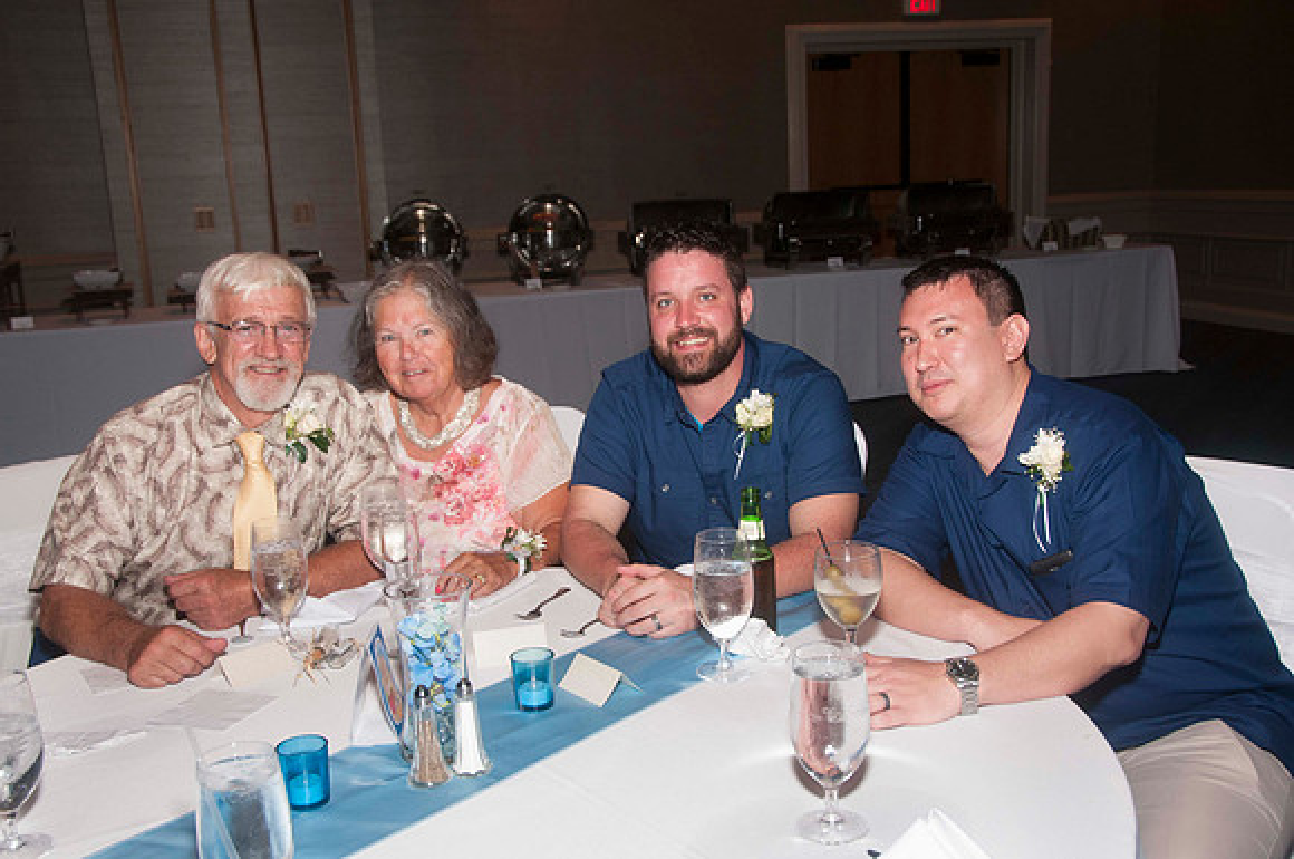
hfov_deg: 49.6
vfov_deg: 34.1
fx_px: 1400
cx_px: 647
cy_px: 430
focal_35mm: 39
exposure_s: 1/60
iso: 400
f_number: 5.6
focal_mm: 26
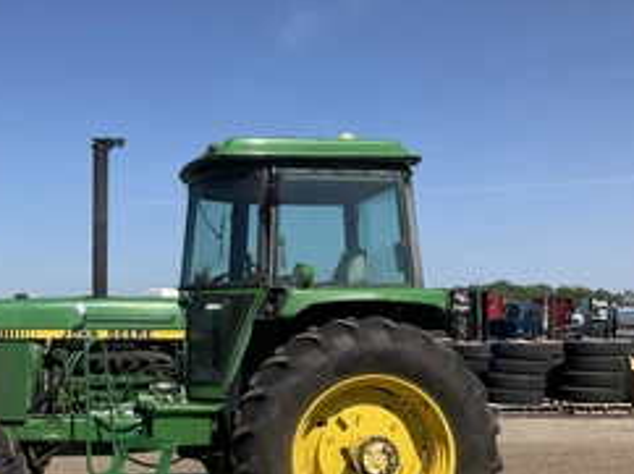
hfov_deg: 39.0
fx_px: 878
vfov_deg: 29.9
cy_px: 325
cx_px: 191
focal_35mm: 48
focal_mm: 3
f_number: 1.8
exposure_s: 1/1984
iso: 25
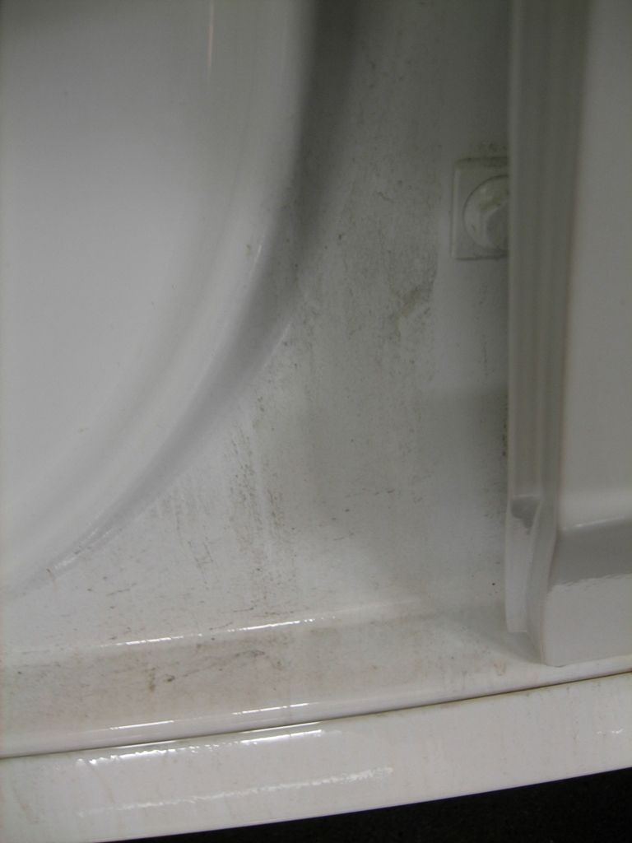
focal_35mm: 36
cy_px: 422
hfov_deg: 39.7
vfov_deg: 51.4
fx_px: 876
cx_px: 316
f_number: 2.7
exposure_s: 1/4.8
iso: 50
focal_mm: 7.5
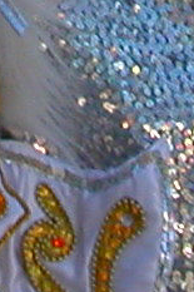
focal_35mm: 264
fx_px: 2137
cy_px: -264
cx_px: 15
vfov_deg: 7.5
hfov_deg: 5.2
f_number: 4.5
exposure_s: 1/283
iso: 100
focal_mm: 5.6
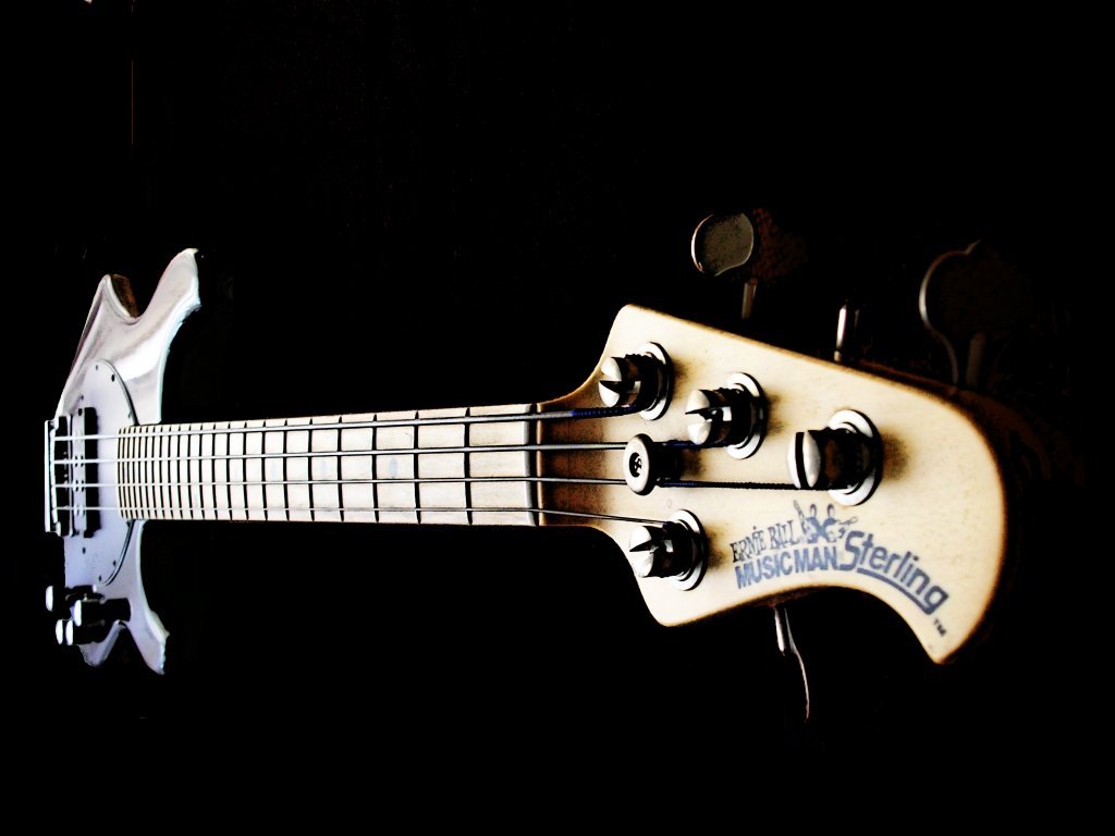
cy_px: 418
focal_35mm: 46
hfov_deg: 41.2
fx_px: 1482
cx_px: 558
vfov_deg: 31.5
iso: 50
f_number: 3
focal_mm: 7.1
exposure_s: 1/79.8
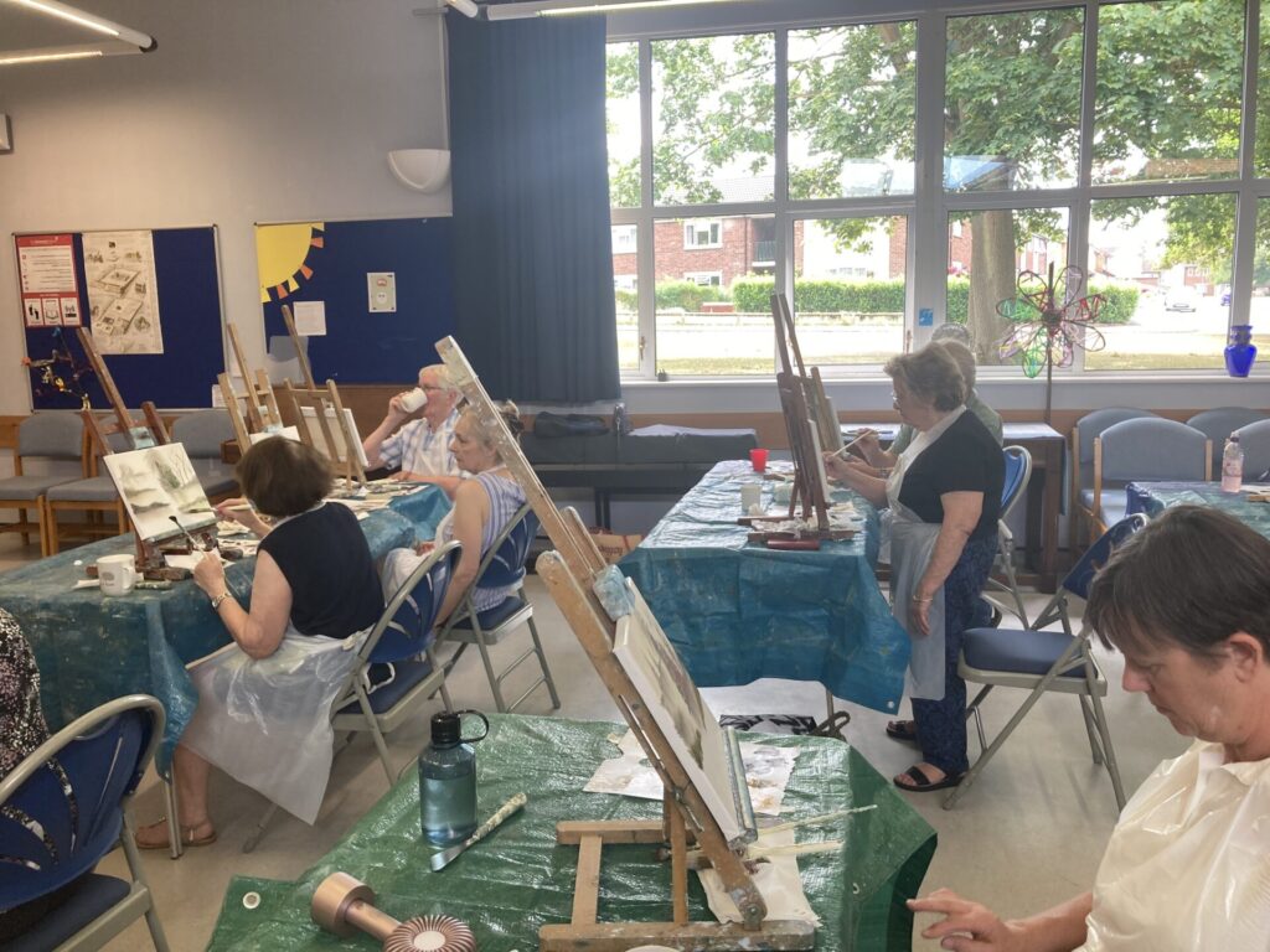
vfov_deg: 49.7
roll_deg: +1.7
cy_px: 476
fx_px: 1027
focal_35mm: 28
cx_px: 635
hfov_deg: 63.4
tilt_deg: -9.4
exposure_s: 1/100
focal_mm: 3.99
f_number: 1.8
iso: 64
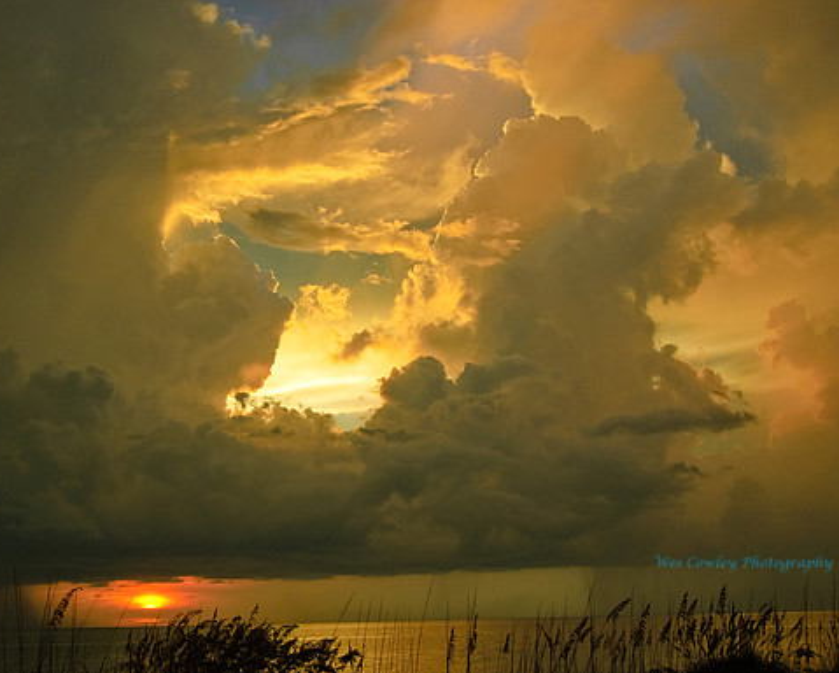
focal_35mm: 60
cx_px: 398
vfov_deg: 25.6
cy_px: 336
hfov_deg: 31.6
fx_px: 1480
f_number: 7.1
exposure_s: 1/125
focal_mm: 35
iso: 200
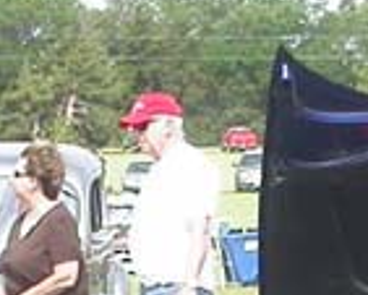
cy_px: 525
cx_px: 162
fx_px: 2932
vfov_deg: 5.7
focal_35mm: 269
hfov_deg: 7.2
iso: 100
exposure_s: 1/1000
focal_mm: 7.85
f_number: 2.6
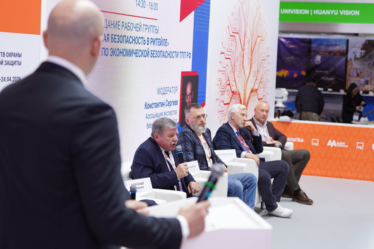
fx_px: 727
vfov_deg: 19.4
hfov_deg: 28.9
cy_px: 124
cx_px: 187
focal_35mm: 70
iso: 640
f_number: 3.2
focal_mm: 70
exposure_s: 1/100
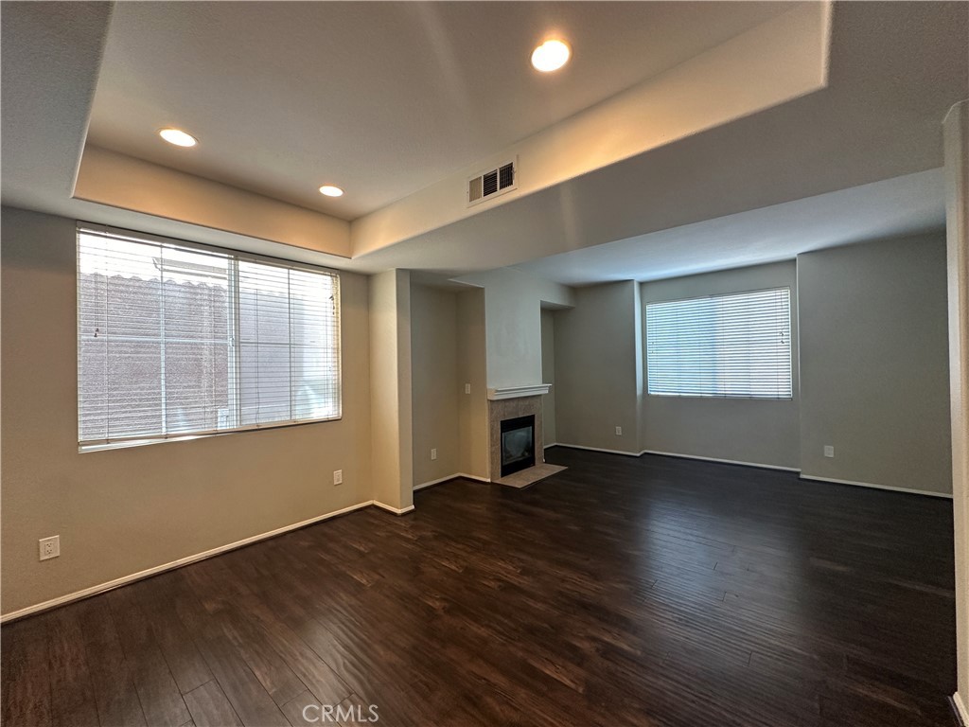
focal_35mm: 14
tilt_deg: +1.5
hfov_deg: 102.1
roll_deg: +0.7
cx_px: 484
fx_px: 392
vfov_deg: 85.7
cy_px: 364
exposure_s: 1/60
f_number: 2.2
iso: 160
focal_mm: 2.22
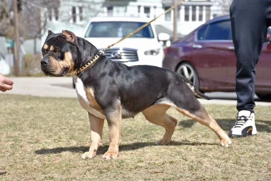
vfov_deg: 9.6
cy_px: 90
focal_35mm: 142
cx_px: 136
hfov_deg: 14.4
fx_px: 1073
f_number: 8
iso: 140
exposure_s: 1/500
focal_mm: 95
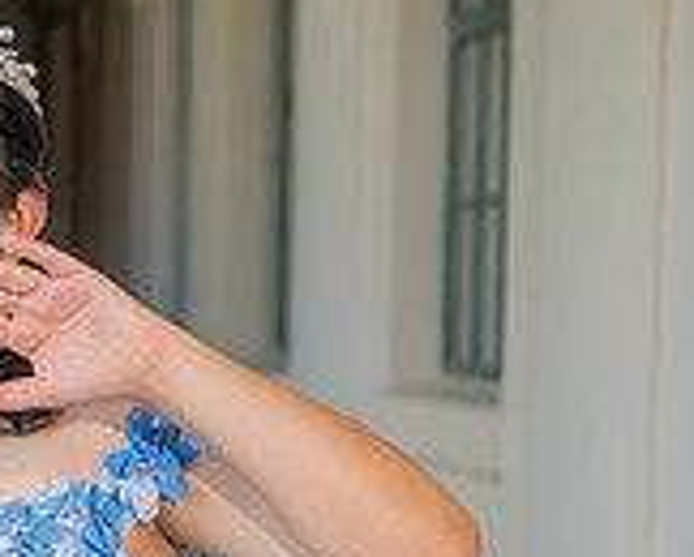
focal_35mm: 161
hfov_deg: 11.6
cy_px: 581
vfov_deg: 9.5
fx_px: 3311
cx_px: -274
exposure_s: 1/200
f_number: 3.2
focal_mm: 48
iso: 200
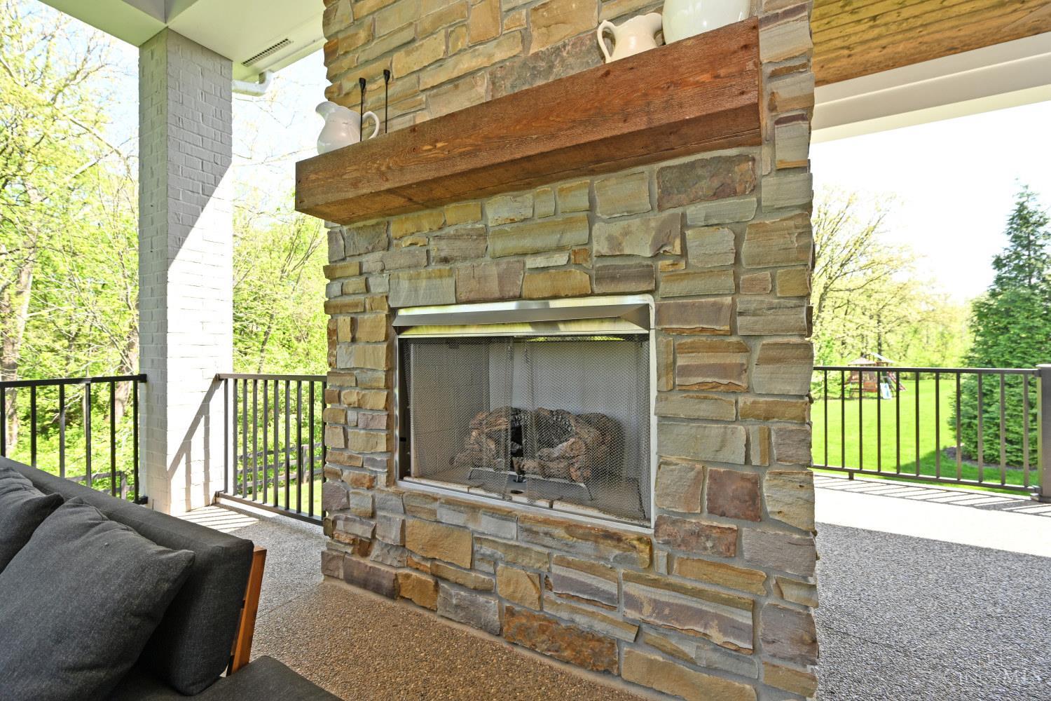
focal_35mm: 16
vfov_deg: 75.5
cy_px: 350
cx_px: 526
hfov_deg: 98.5
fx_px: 452
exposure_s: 1/125
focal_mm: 15.5
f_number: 5.6
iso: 200
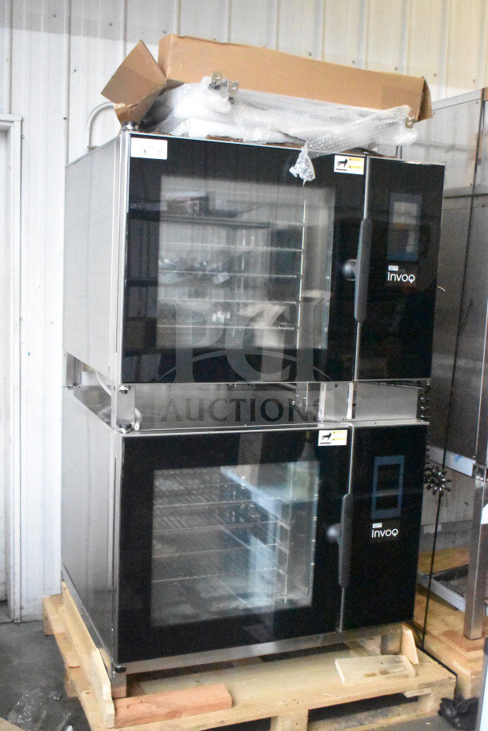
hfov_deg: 34.2
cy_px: 366
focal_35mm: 39
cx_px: 244
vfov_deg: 49.6
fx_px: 793
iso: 25600
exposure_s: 1/3200
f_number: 4
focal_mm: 26
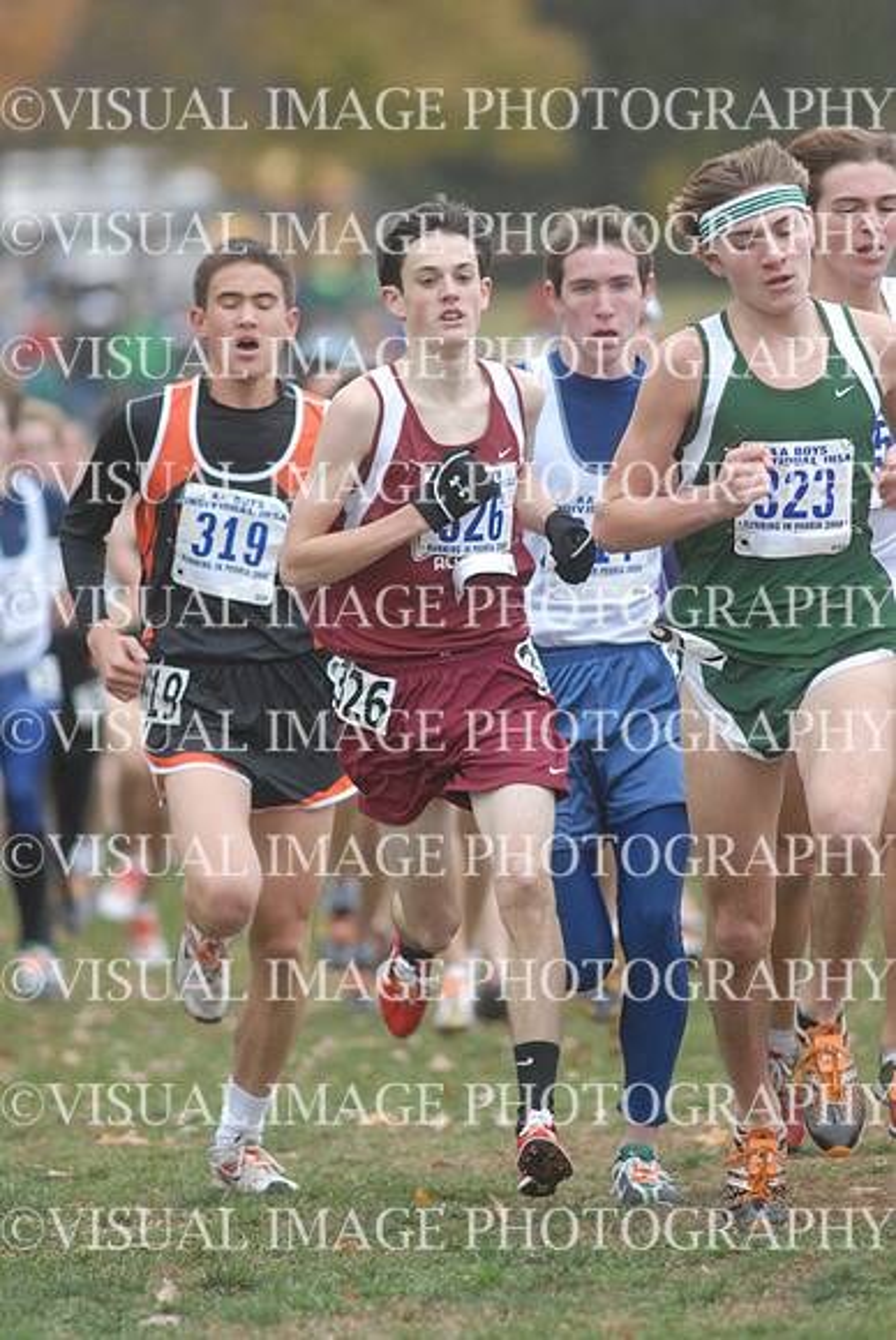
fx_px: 16759
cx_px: 448
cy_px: 670
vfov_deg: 4.6
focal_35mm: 450
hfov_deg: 3.1
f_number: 4
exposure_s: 1/400
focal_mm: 300
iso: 800
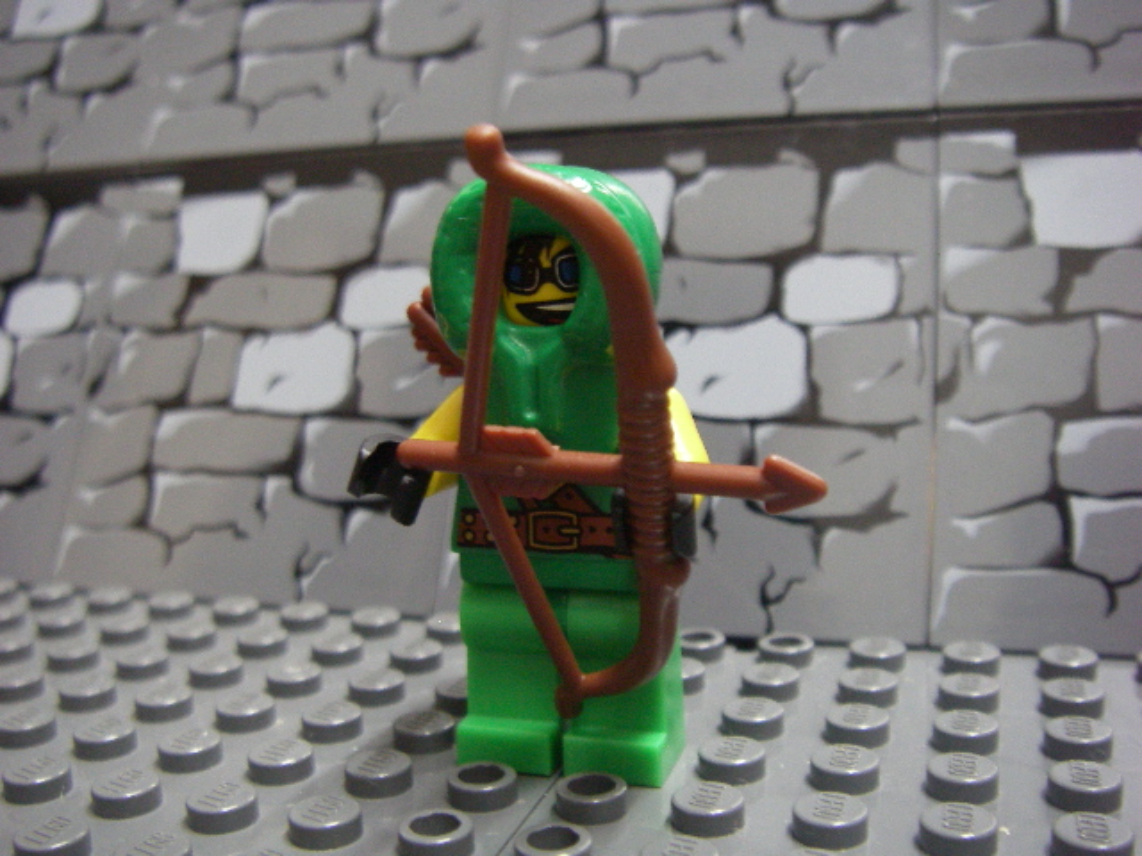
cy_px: 428
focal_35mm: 38
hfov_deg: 49.0
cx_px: 571
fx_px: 1254
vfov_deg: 37.7
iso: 320
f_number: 3.3
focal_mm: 6.3
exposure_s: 1/4
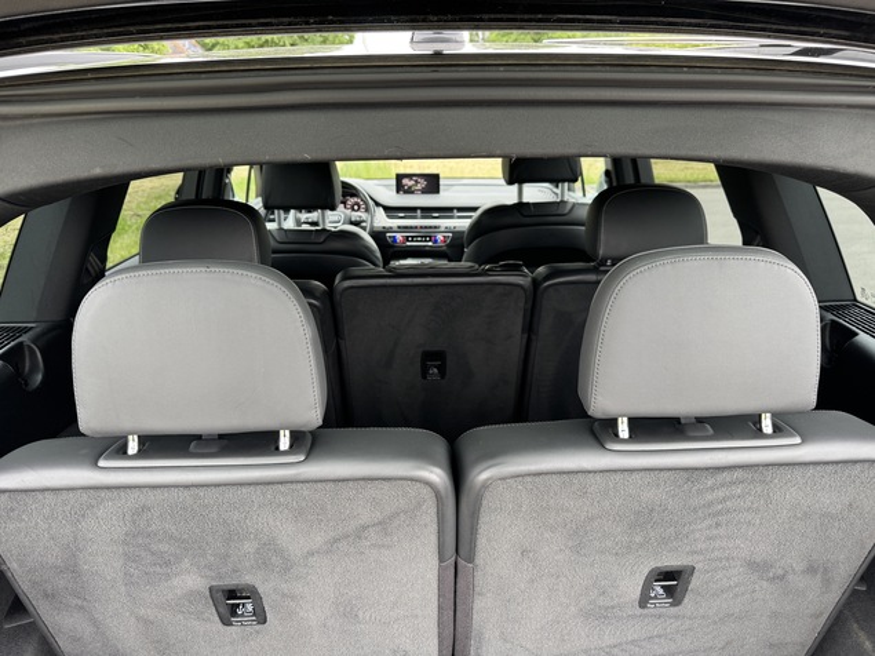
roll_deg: +0.1
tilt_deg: -19.9
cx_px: 438
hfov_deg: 71.6
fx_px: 607
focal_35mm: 24
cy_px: 328
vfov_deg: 56.8
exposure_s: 1/121
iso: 160
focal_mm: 6.76
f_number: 1.78
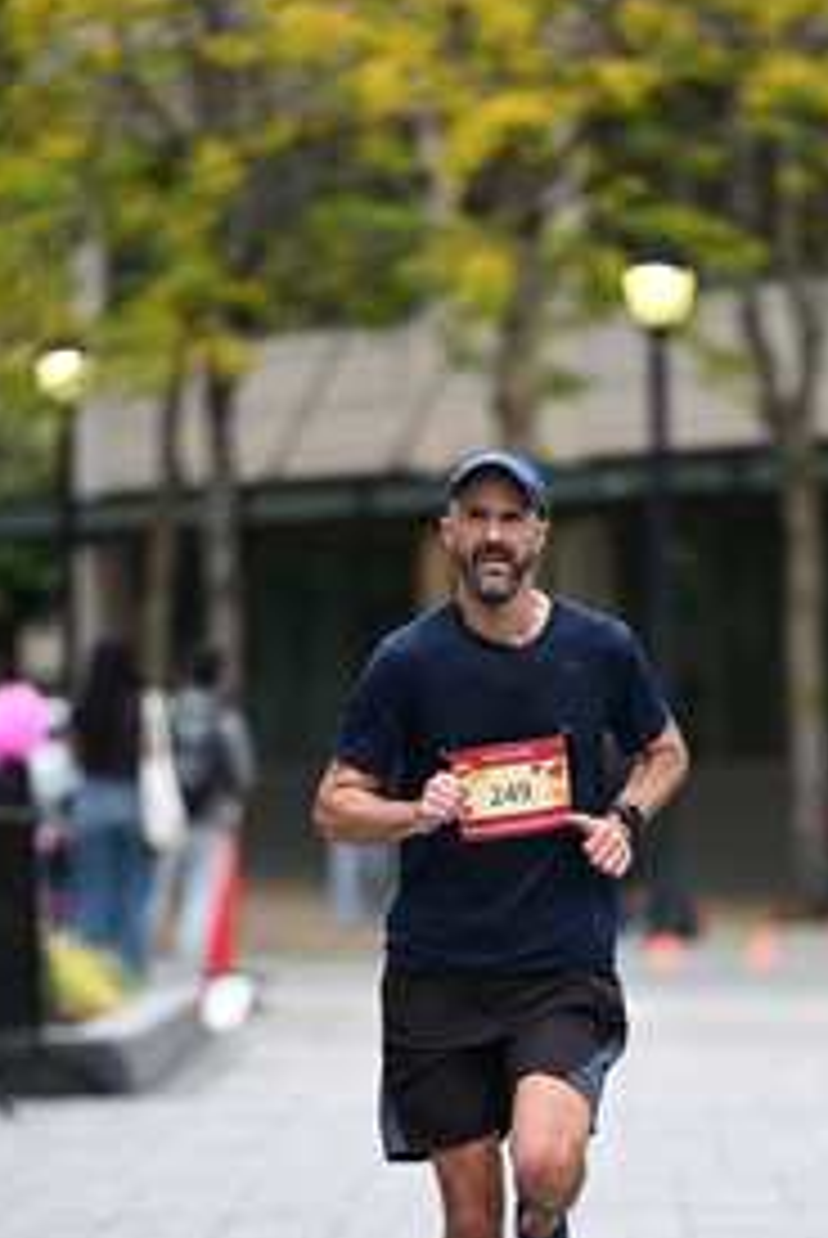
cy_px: 1107
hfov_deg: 4.2
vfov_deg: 6.2
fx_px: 11356
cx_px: 659
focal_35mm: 330
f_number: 2.8
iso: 1250
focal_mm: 165
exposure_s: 1/2500
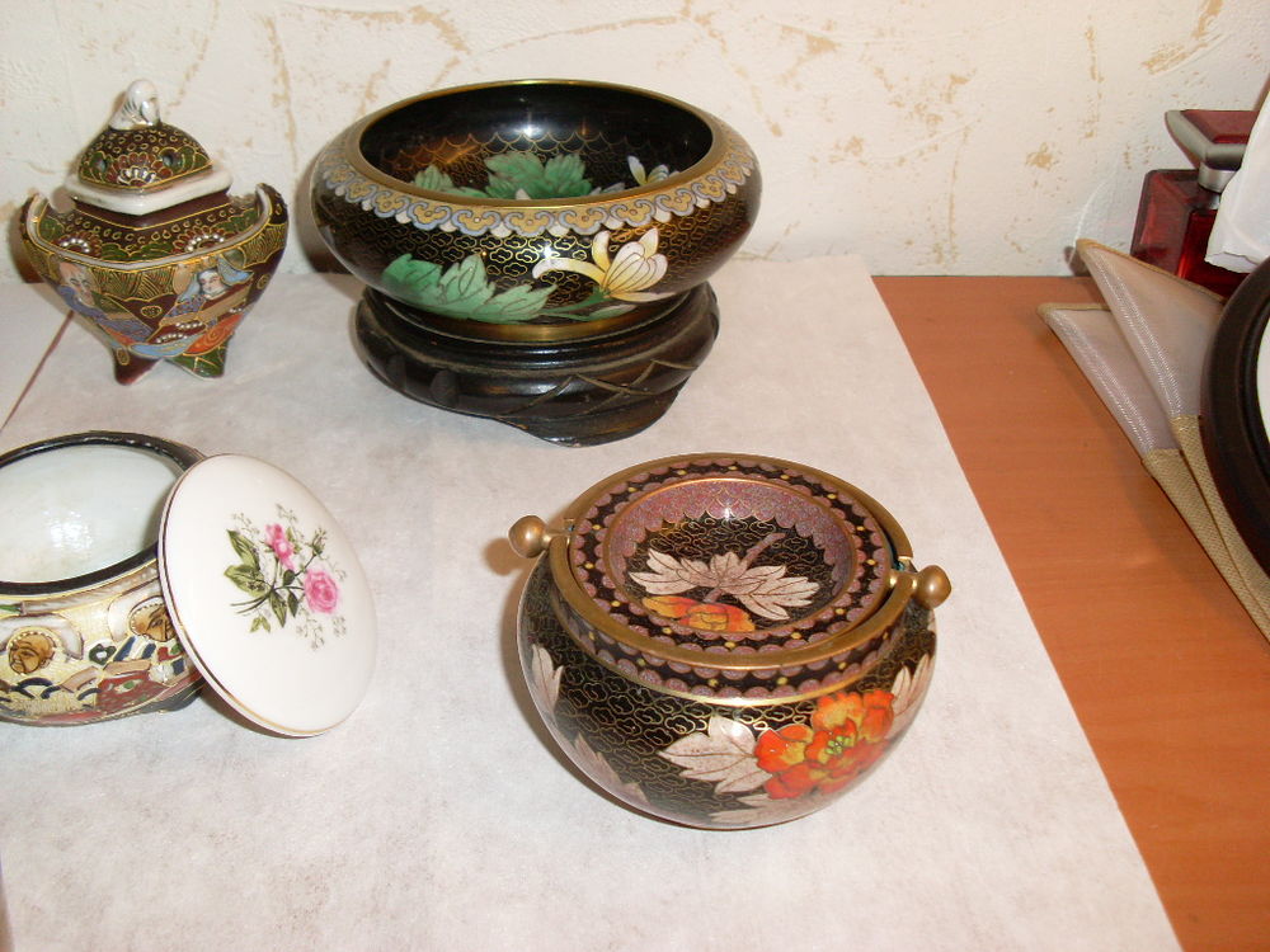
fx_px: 1394
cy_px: 476
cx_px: 635
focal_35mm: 38
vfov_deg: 37.7
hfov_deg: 49.0
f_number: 3
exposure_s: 1/45
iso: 100
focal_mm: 6.3
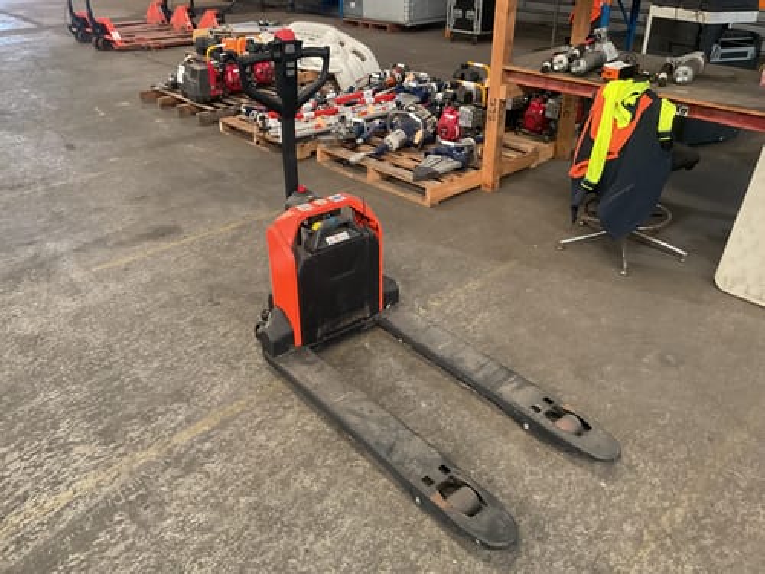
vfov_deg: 48.2
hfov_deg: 61.7
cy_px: 287
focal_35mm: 29
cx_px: 382
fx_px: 641
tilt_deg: -30.0
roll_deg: -0.9
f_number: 1.8
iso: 250
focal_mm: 3
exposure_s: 1/33
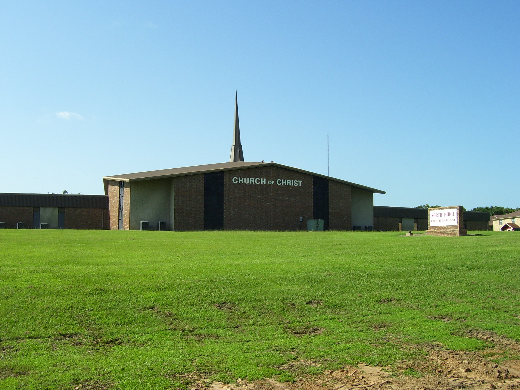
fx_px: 541
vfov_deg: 39.7
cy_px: 200
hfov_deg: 51.3
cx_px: 248
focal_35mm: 36
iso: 80
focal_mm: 5.6
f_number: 4.8
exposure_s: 1/350
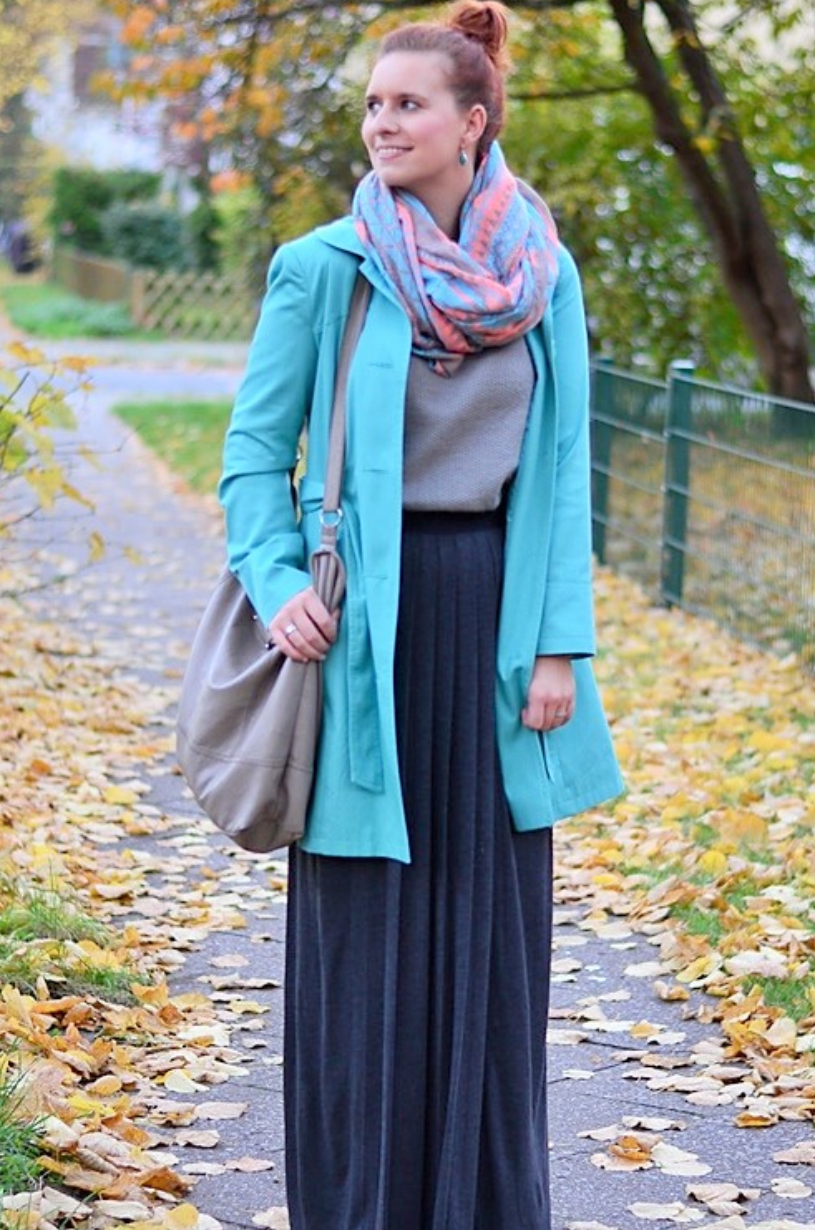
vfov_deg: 19.1
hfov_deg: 12.7
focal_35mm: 107
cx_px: 427
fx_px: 3649
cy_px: 681
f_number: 1.8
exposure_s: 1/80
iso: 400
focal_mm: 50
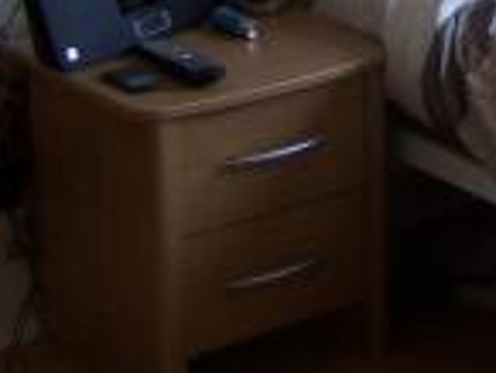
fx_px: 2194
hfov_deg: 12.5
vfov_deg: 9.3
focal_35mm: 153
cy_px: -275
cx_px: 621
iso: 80
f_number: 2.8
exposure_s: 1/90
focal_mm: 6.3
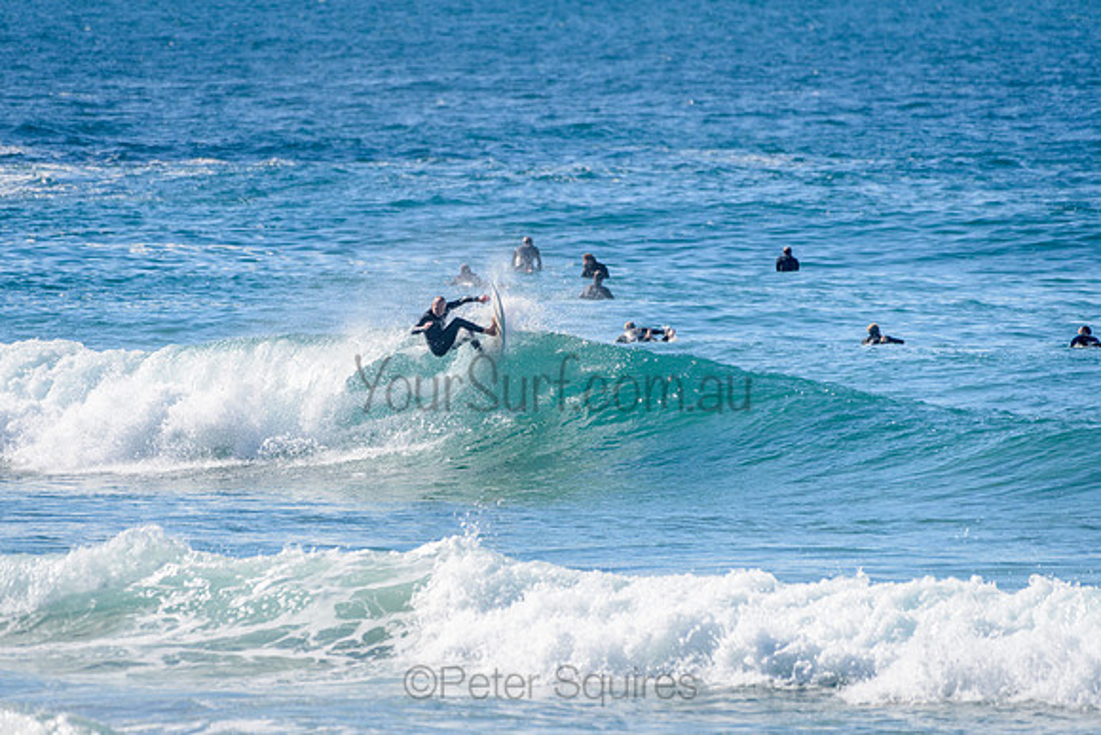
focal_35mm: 613
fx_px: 18759
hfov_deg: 3.4
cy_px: 358
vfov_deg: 2.2
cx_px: 480
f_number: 5.6
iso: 280
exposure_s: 1/4000
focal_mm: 500
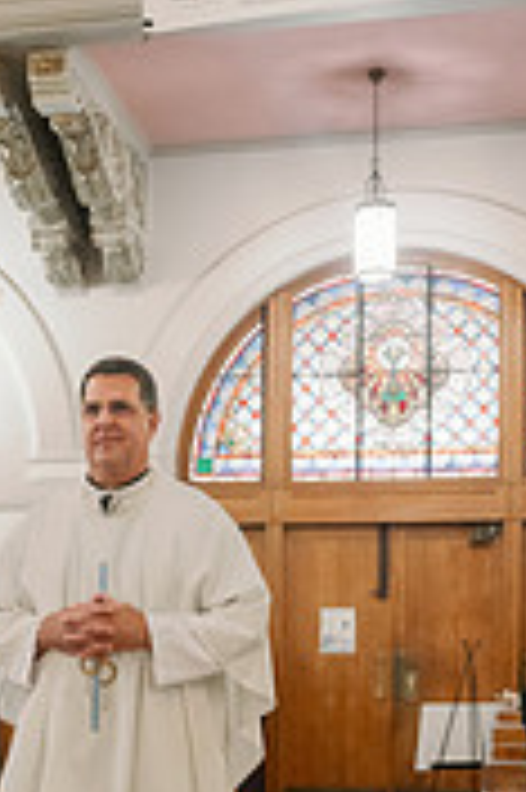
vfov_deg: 26.4
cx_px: 142
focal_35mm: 74
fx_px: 1625
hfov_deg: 18.3
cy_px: 716
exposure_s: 1/200
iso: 4000
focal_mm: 29
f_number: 2.8
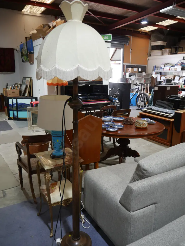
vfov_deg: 63.4
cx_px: 92
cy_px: 123
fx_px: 199
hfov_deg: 49.8
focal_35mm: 28
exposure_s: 1/60
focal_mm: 14
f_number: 3.5
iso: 250
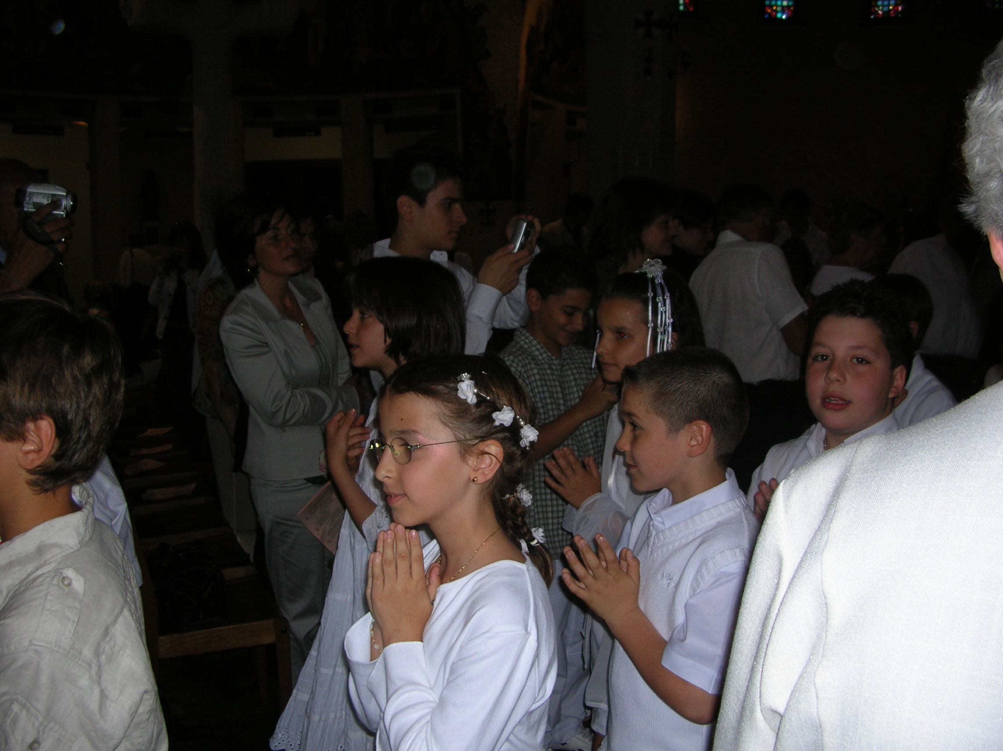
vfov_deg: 40.6
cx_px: 502
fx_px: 1013
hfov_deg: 52.7
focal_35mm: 35
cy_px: 376
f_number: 2.8
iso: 50
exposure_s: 1/60.1
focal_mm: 5.8
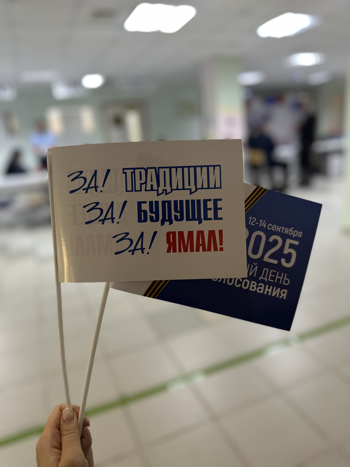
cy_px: 234
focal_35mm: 24
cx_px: 175
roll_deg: +4.1
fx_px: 324
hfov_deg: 56.8
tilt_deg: -15.9
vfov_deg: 71.6
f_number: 1.78
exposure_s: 1/50
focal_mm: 6.86
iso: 160
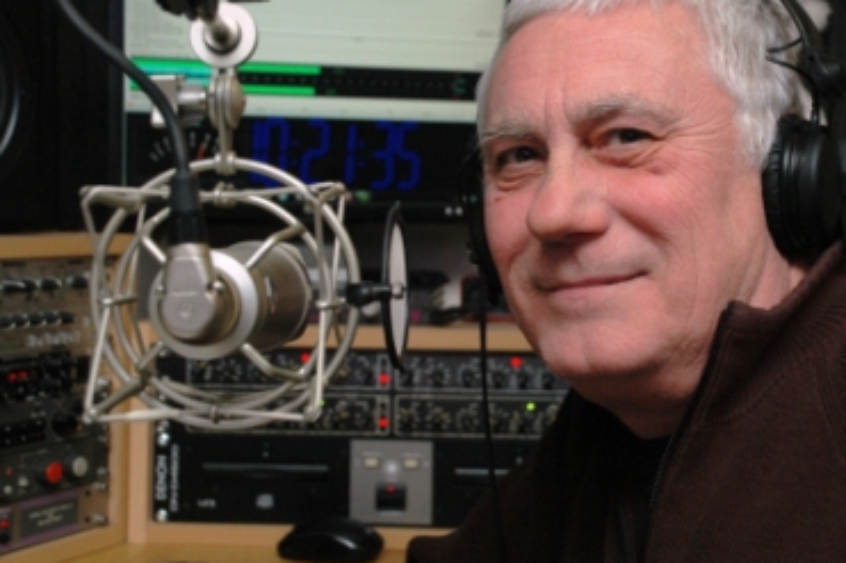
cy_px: 256
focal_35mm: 58
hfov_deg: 34.5
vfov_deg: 23.4
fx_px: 1362
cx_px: 413
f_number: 5
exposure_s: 1/60
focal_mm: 32
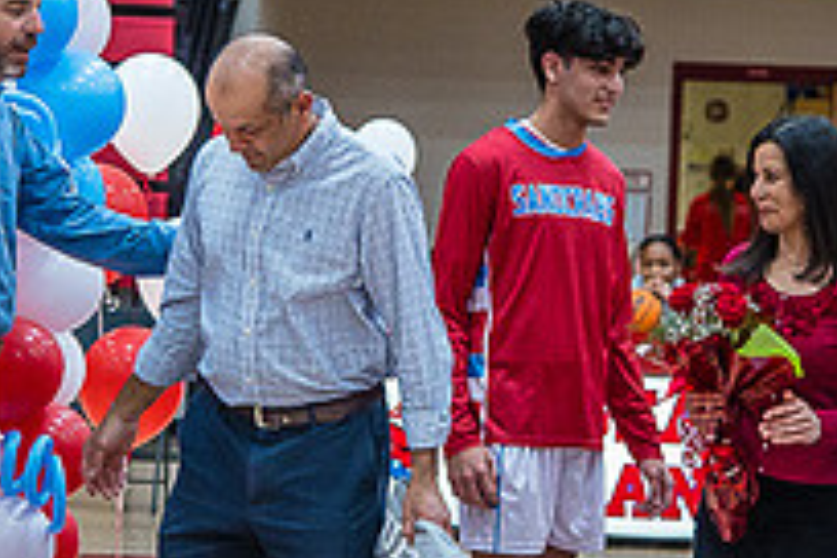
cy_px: 242
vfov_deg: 6.4
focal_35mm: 213
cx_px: 488
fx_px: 4952
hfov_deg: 9.7
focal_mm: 75
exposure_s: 1/320
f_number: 4
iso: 2000
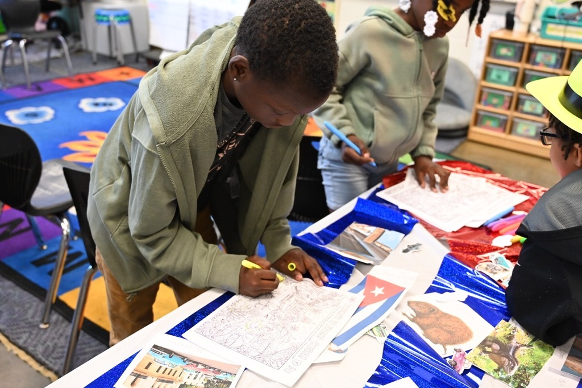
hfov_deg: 55.8
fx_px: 549
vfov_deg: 38.9
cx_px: 291
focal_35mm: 34
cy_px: 194
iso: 3200
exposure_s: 1/125
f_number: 4
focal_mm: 34
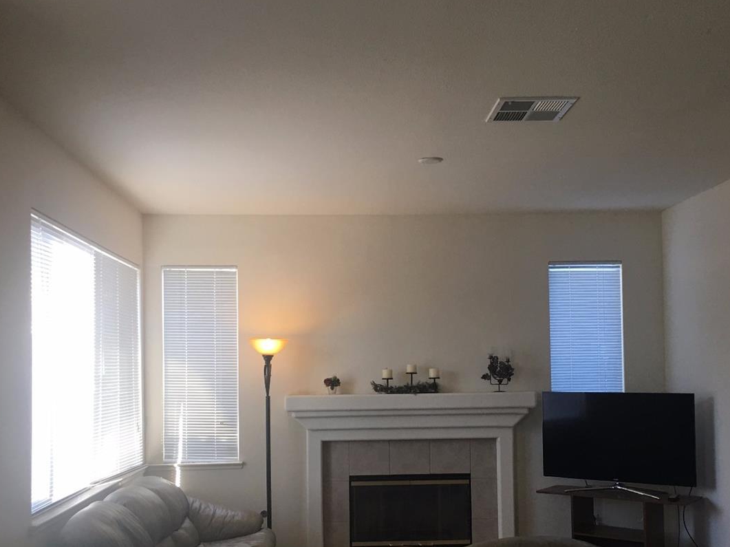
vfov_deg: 34.9
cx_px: 386
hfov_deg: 45.8
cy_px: 346
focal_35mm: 41
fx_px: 864
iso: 32
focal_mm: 4.15
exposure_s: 1/30
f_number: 2.2
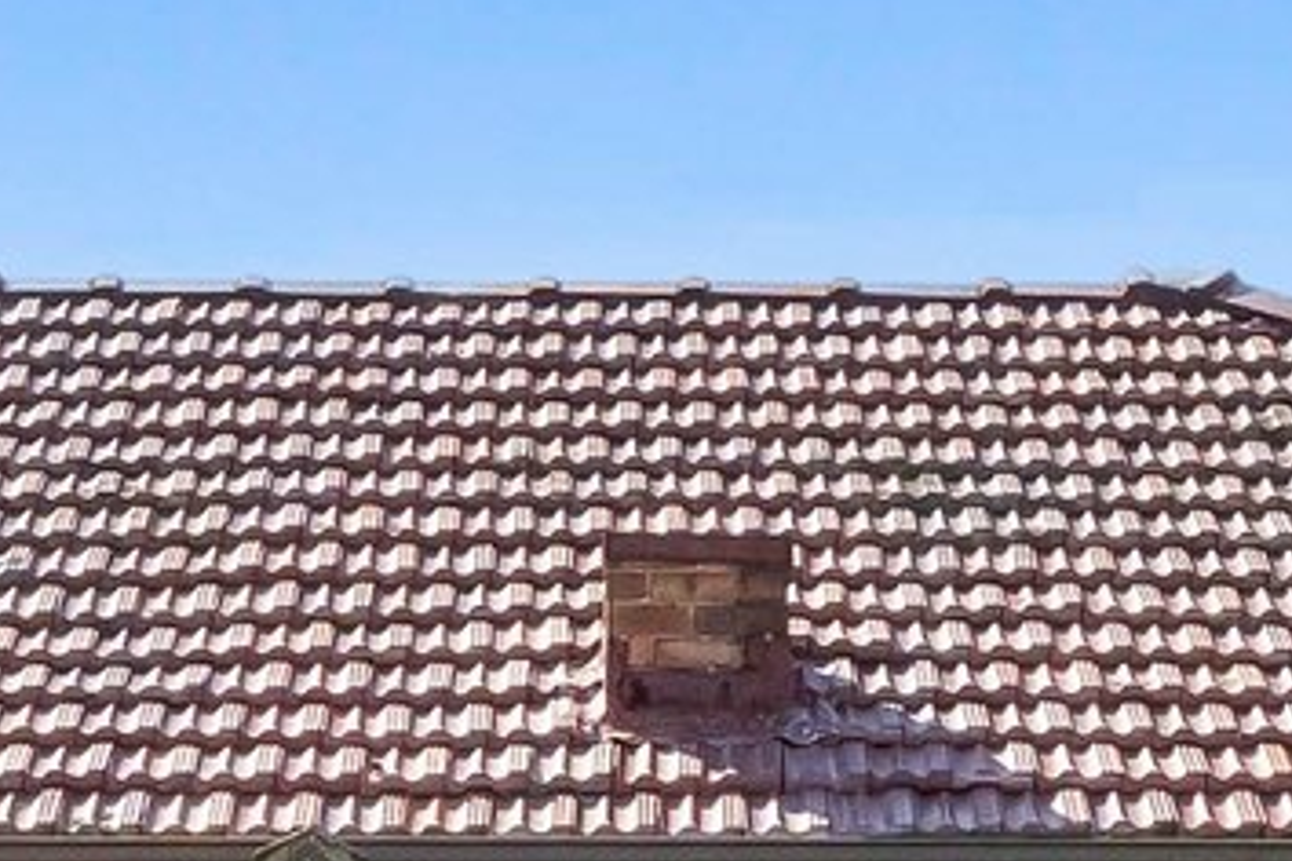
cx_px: 259
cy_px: 1328
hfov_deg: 10.5
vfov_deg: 6.9
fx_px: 6998
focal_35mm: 195
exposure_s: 1/4000
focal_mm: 24
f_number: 11
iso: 3200
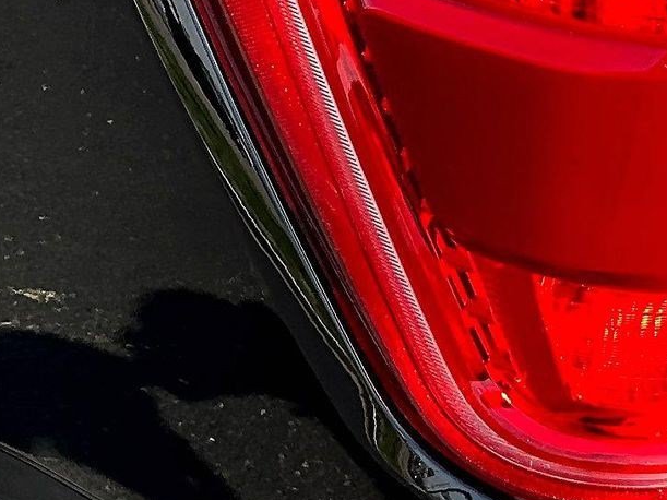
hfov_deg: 25.3
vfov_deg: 19.1
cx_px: 509
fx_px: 1464
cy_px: 85
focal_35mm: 76
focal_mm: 3
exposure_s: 1/309
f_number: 1.8
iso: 25
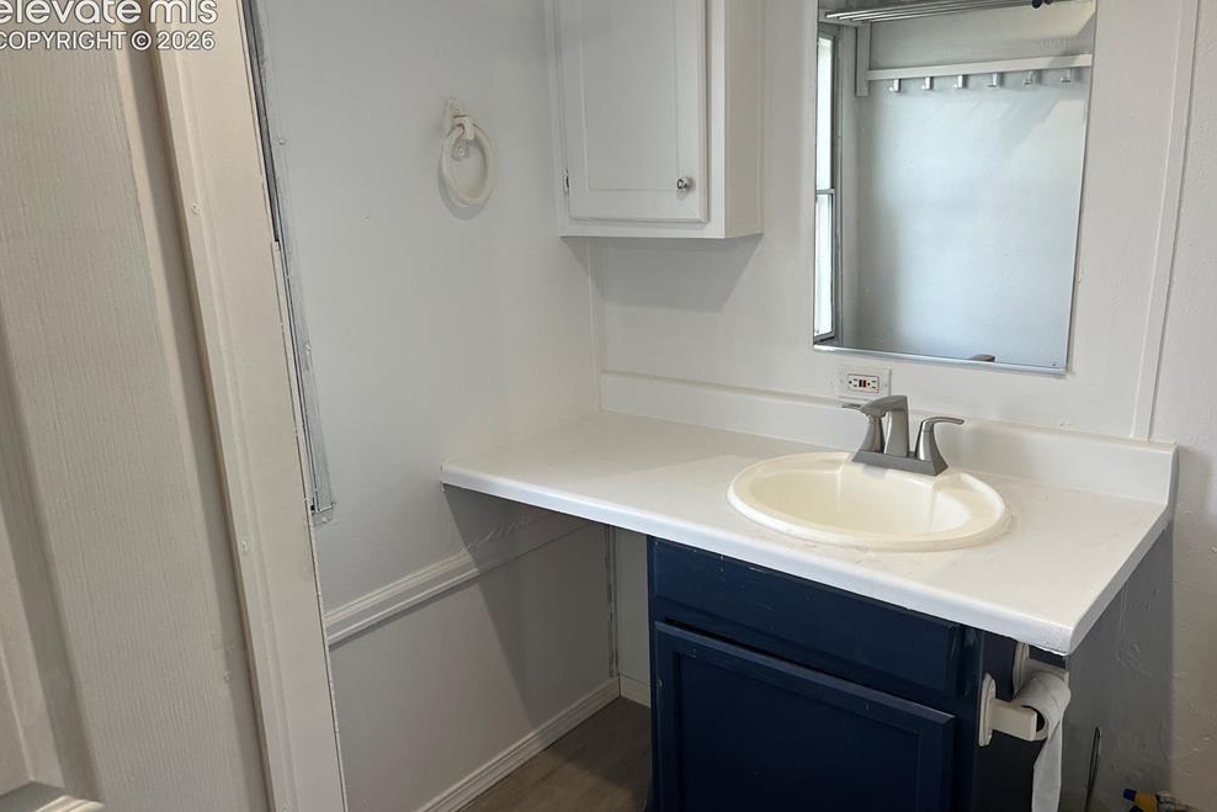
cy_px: 413
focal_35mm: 28
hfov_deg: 65.5
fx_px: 947
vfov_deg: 46.4
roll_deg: +2.7
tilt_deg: -16.1
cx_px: 607
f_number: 1.6
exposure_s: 1/120
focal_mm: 5.1
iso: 100
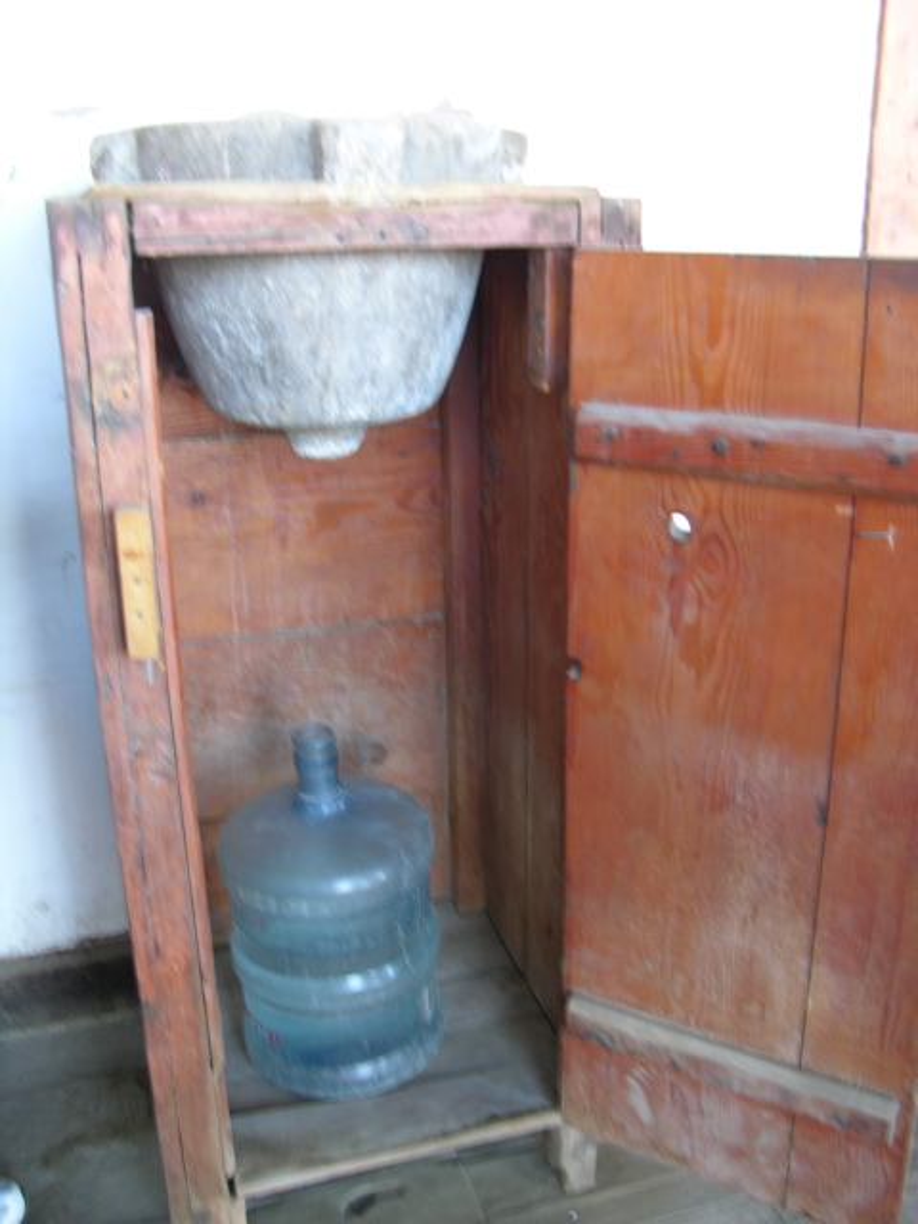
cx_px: 459
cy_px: 612
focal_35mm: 35
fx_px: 1238
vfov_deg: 52.6
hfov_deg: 40.7
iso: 50
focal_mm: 8.9
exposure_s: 1/6.9
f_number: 2.8
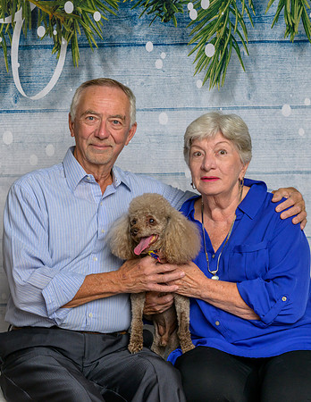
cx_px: 132
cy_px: 208
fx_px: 866
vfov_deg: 26.1
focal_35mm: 74
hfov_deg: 20.3
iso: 400
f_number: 10
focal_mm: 50
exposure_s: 1/160
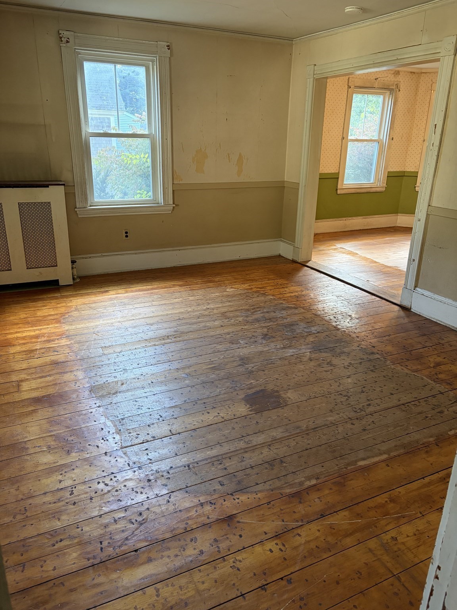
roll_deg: -0.6
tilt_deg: -19.5
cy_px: 305
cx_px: 228
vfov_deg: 67.3
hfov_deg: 53.1
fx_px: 458
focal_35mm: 26
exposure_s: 1/60
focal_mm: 5.96
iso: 250
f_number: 1.6
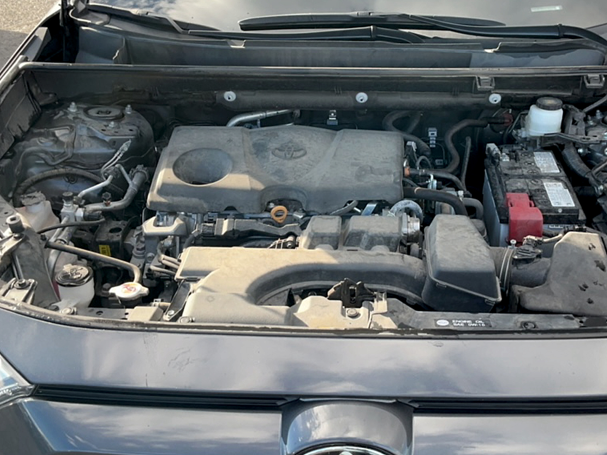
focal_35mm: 38
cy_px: 174
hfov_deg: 48.8
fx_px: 666
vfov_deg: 37.5
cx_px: 355
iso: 20
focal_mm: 3
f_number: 1.8
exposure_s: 1/159
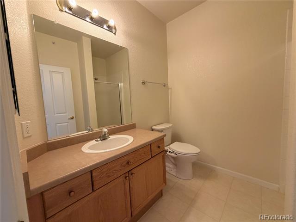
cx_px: 148
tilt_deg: -3.5
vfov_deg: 85.7
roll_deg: +2.3
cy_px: 111
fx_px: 120
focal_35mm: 14
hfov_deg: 102.1
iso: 160
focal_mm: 2.22
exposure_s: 1/60
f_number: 2.2
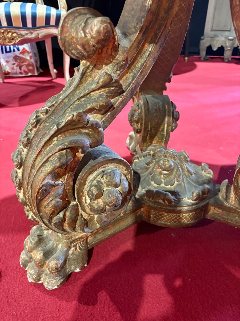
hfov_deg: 53.1
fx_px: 240
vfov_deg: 67.3
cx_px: 120
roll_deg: +0.9
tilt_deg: -30.9
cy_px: 160
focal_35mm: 26
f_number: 1.6
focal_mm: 5.96
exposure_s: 1/33
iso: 640
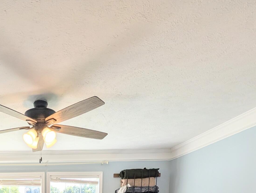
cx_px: 24
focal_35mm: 33
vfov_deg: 31.8
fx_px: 244
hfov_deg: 49.2
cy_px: 256
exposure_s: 1/271
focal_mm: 2.02
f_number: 1.7
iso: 47
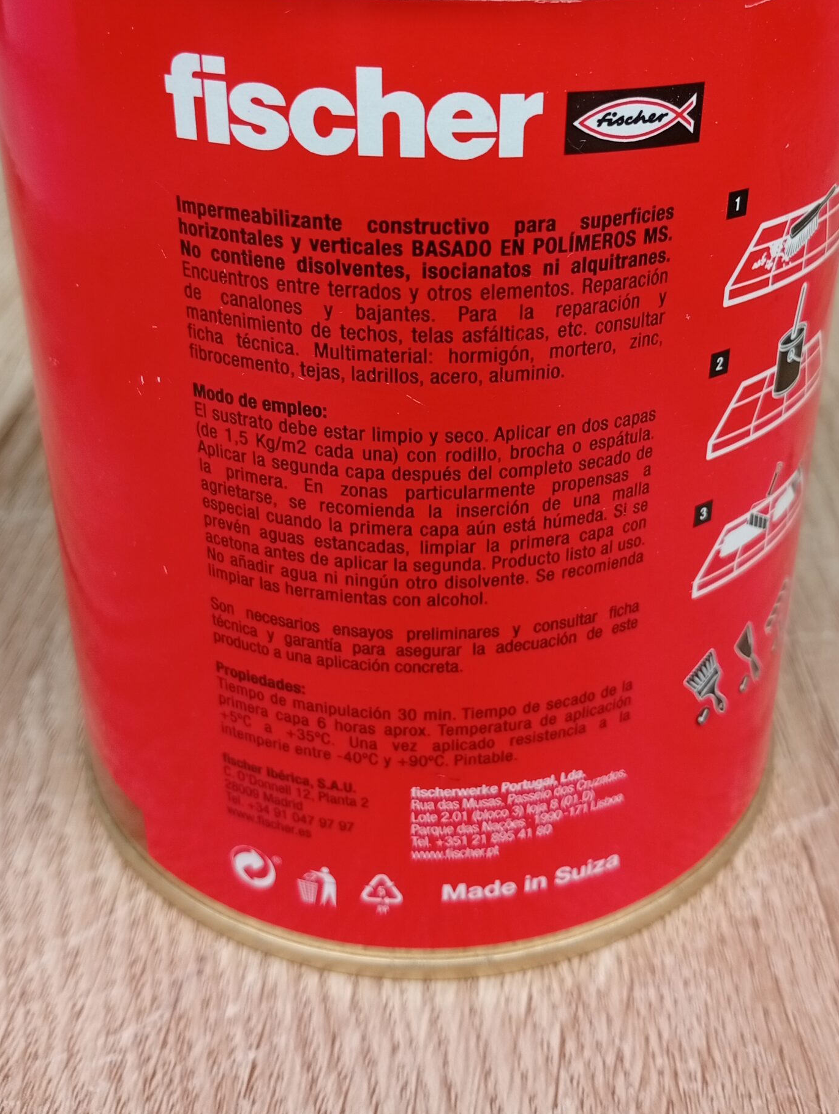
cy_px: 366
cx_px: 470
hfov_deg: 37.8
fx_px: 1225
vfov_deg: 48.1
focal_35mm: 38
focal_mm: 3.98
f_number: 1.8
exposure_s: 1/50
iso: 182
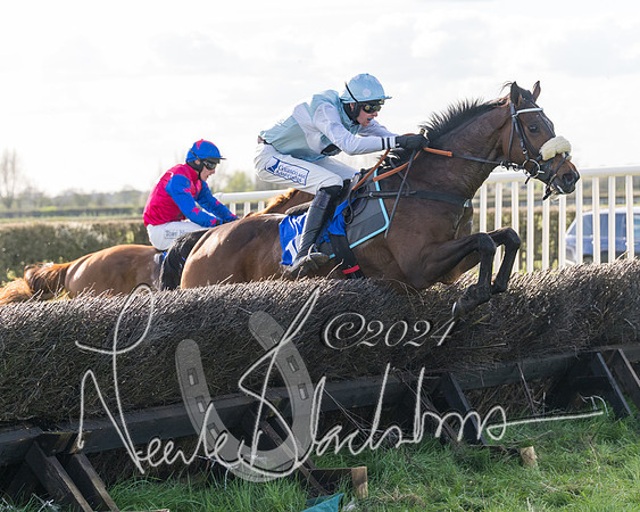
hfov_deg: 14.9
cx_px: 335
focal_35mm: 129
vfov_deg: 12.0
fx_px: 2441
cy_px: 247
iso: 400
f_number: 4
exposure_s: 1/1600
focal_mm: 79
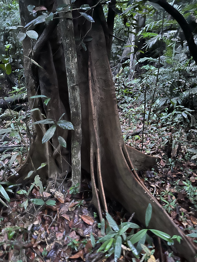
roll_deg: +1.9
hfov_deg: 54.9
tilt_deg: -27.2
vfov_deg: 69.4
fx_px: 190
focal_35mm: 25
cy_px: 135
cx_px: 98
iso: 1250
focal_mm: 6.86
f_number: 1.78
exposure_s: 1/10
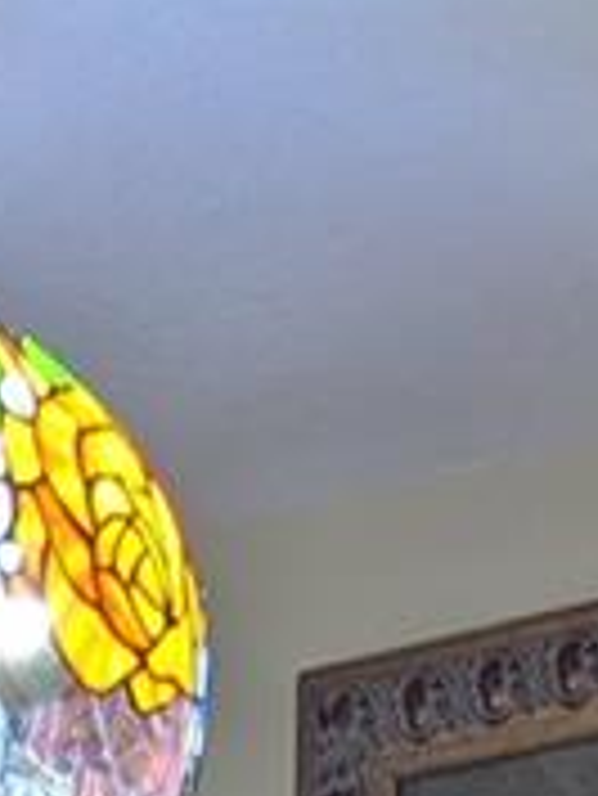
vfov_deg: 8.5
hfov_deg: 8.1
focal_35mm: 183
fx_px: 4210
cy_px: 2590
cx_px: 121
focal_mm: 4.38
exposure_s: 1/24
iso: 56
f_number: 1.73
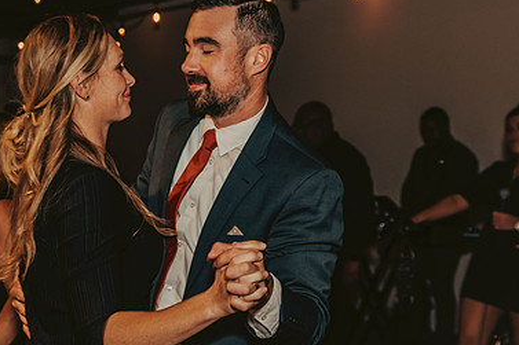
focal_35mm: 80
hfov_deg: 25.2
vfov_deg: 17.0
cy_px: 171
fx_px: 1153
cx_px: 172
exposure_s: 1/125
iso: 1250
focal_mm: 52
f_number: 4.5
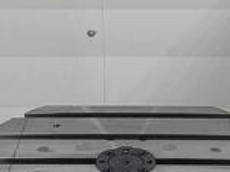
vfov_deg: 13.7
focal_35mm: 106
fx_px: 704
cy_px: -18
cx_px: 122
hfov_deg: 18.6
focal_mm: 5.43
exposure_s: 1/60
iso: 46
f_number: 1.89
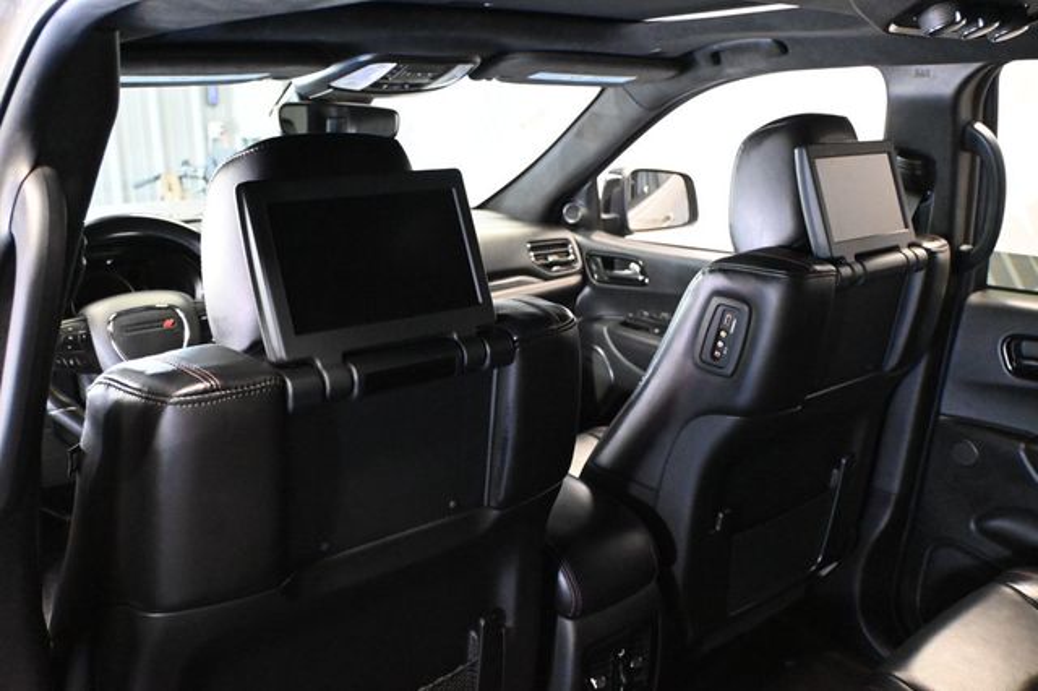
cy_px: 346
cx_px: 519
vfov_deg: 41.7
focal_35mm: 32
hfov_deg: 59.5
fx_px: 908
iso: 9000
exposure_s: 1/60
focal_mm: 21
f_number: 4
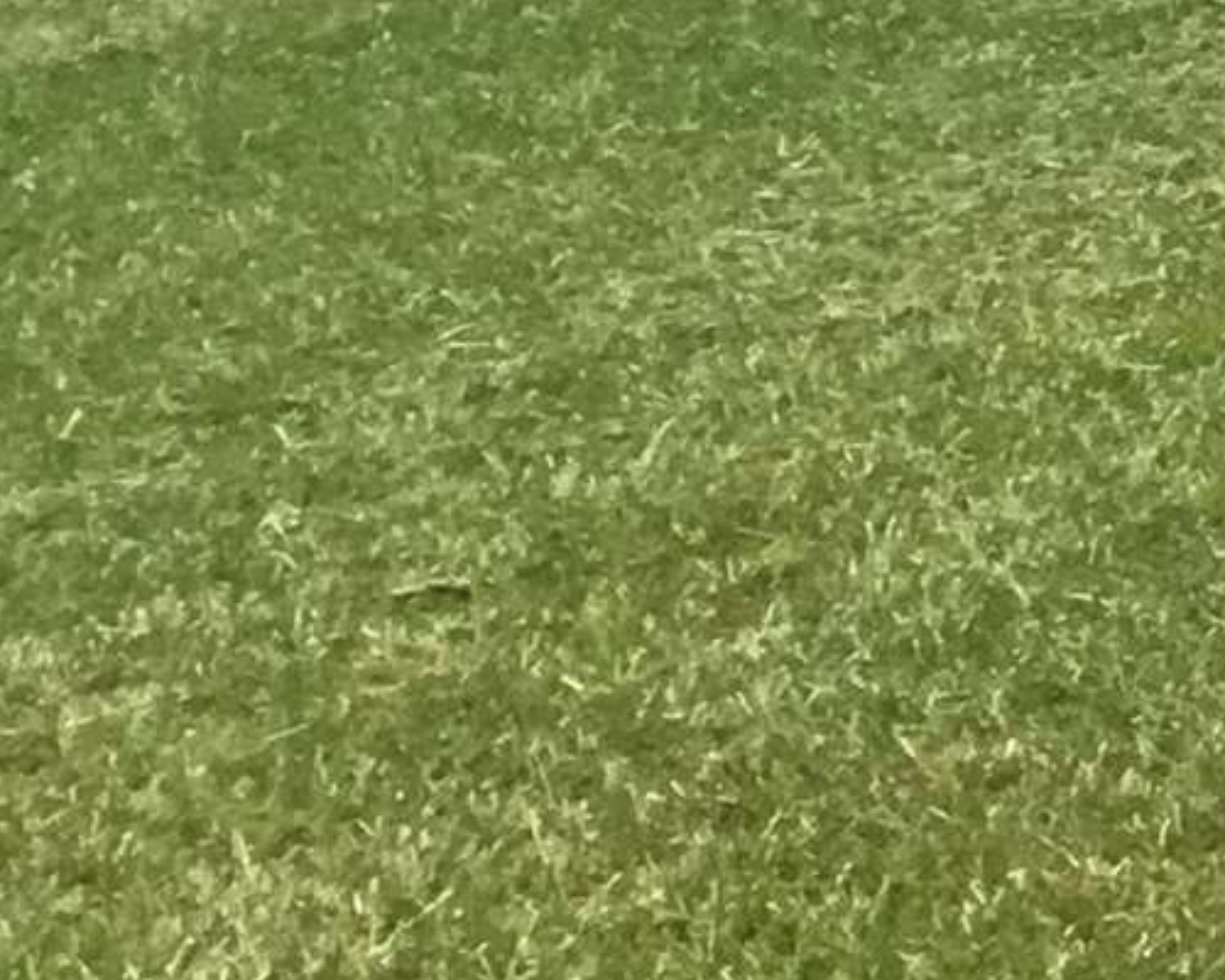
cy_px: -1203
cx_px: 3332
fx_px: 6743
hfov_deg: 8.9
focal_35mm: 186
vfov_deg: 7.8
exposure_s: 1/1894
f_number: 2.4
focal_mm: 3.3
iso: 25
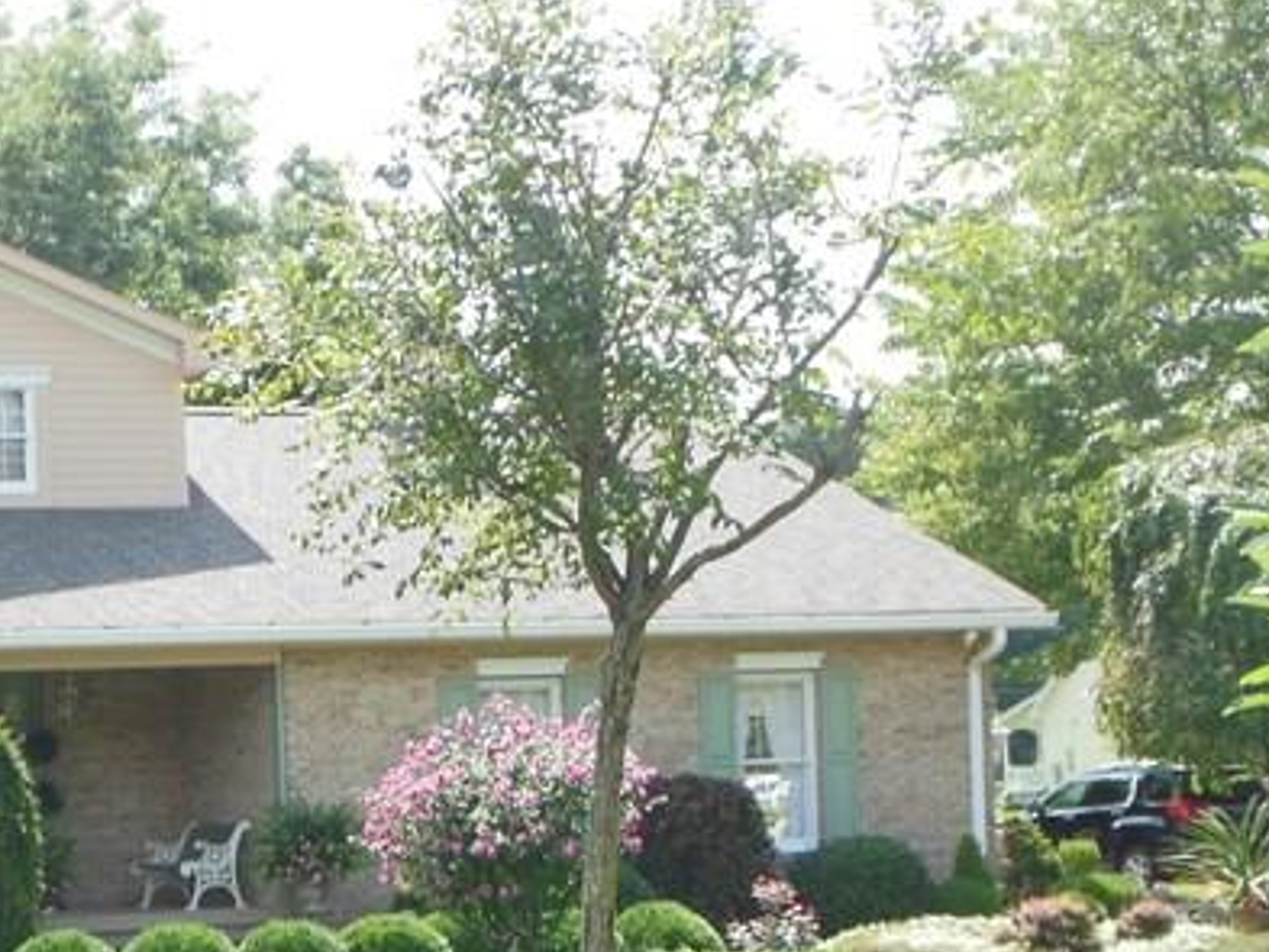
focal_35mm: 99
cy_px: 1013
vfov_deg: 14.6
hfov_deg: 19.4
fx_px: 3630
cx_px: 103
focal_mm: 6.8
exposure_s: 1/320
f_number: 3.6
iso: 125
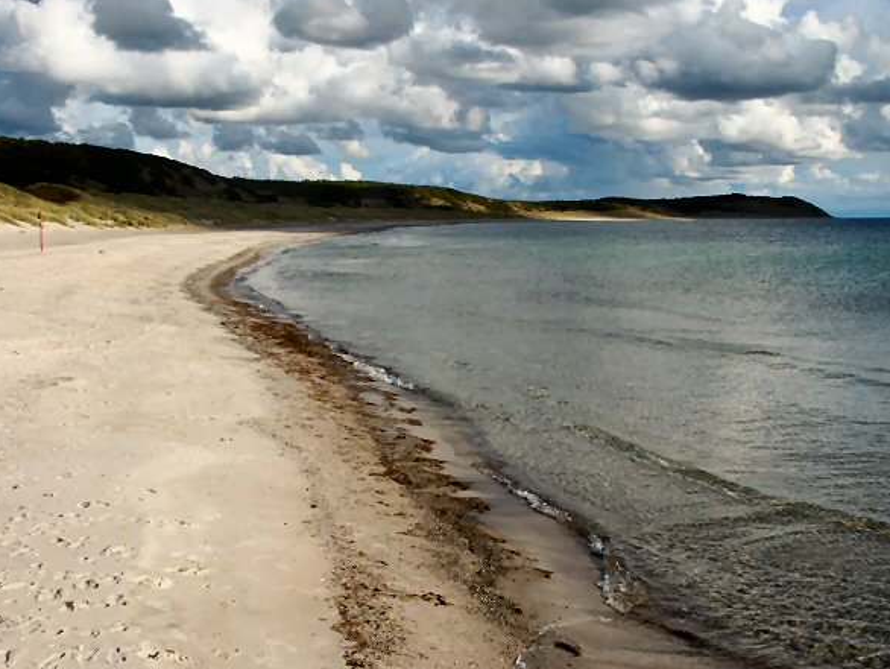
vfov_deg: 32.9
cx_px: 448
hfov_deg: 42.9
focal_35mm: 44
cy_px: 330
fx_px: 1132
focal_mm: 11.1
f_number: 8
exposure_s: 1/350
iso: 100
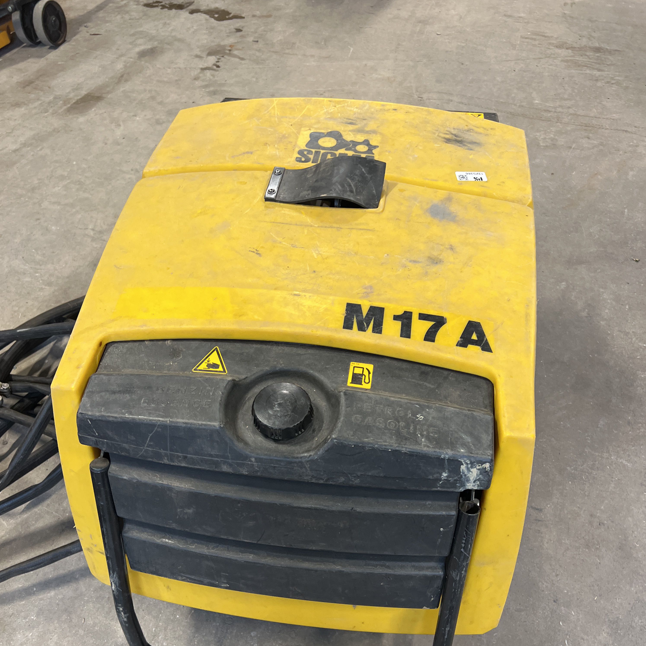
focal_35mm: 31
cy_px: 407
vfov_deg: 51.9
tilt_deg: -47.9
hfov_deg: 52.5
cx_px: 323
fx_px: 655
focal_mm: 5.7
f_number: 1.5
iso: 125
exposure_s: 1/95
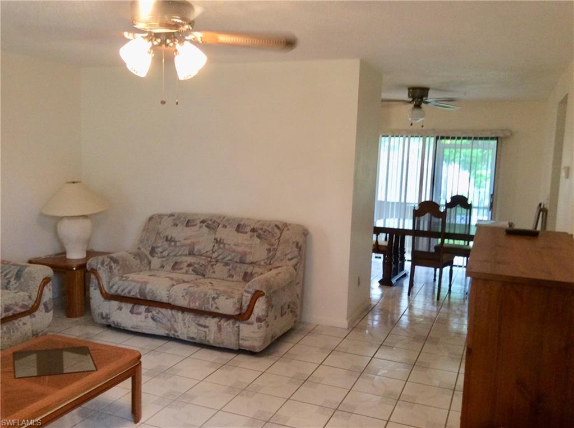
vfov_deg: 44.0
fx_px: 530
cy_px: 214
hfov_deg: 56.9
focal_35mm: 32
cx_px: 287
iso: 100
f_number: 2.4
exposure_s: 1/24
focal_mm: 3.3
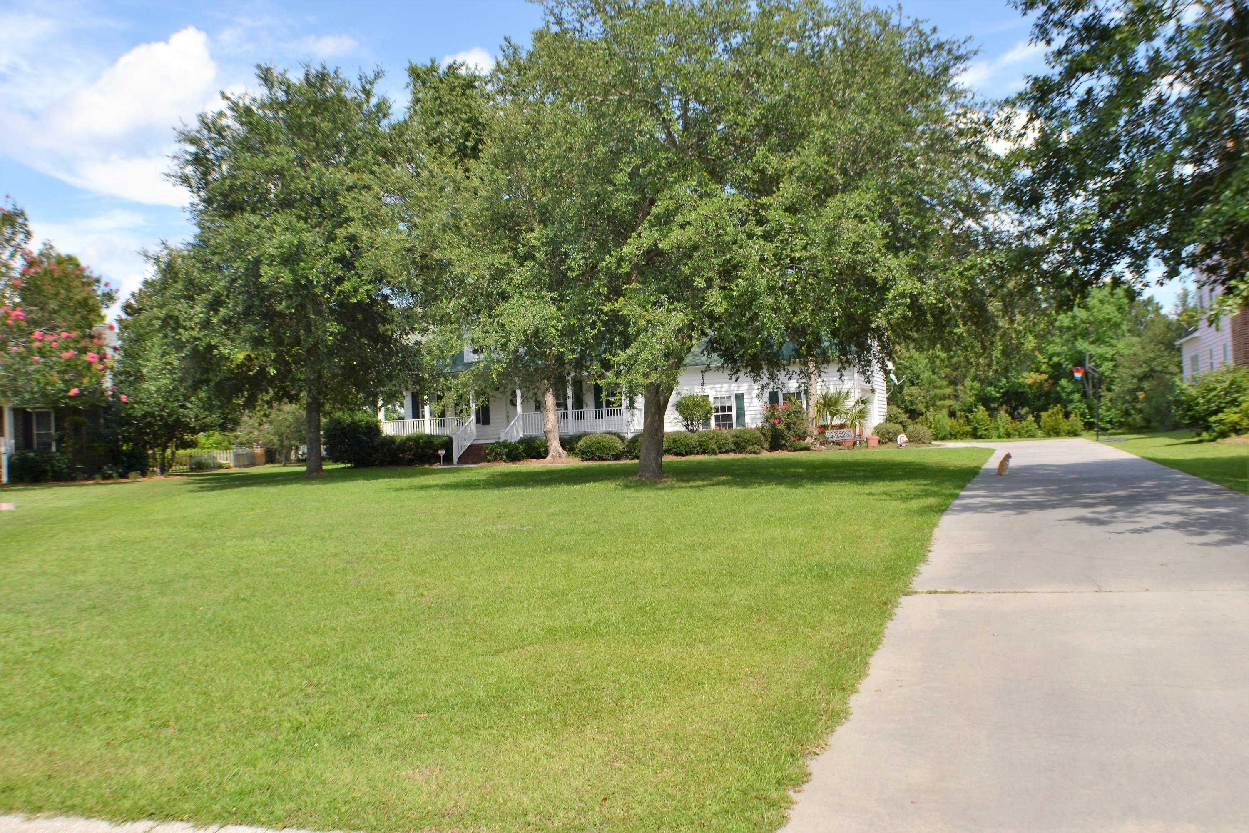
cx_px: 624
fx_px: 1249
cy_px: 416
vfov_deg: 36.9
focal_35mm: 36
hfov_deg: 53.1
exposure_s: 1/200
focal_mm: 24
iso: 100
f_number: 6.3
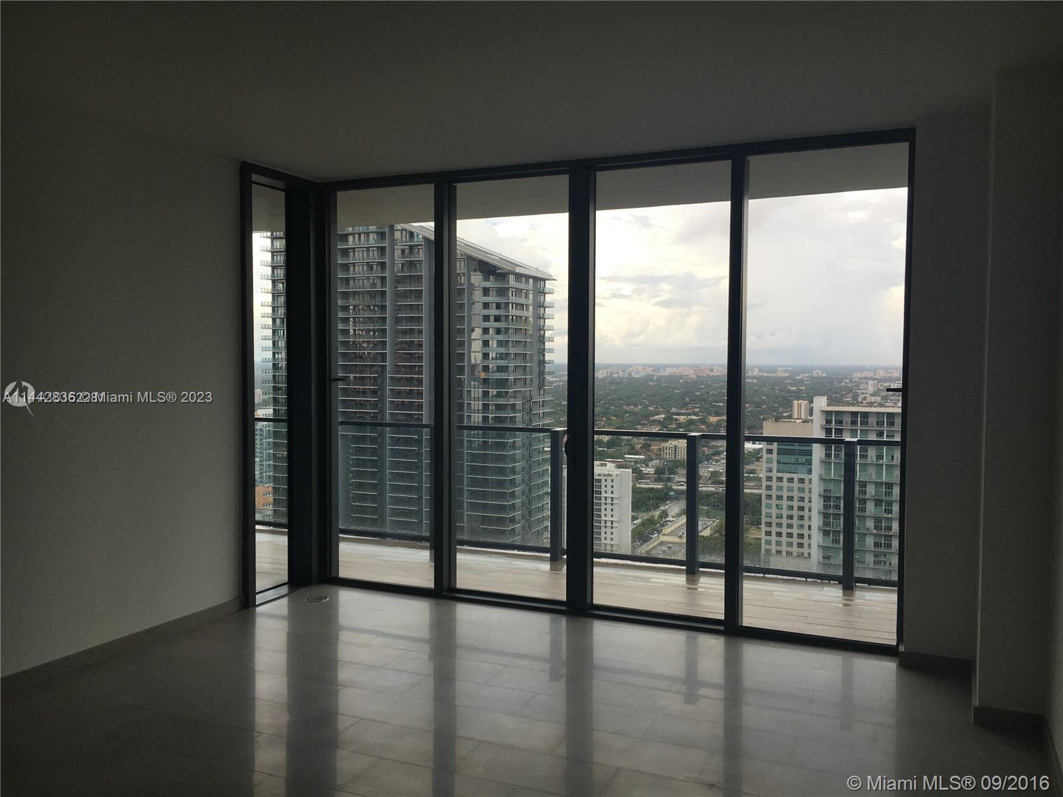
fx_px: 891
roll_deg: -0.9
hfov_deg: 61.7
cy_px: 398
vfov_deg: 48.2
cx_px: 532
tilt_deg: -3.1
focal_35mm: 29
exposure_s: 1/301
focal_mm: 4.15
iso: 25
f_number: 2.2
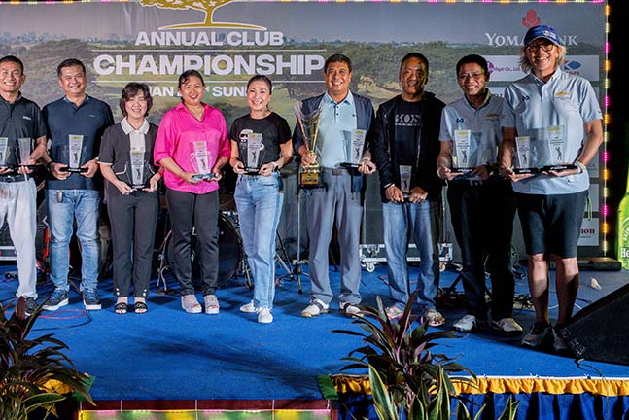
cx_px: 210
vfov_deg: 30.7
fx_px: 765
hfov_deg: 44.1
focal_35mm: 44
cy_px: 197
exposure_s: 1/200
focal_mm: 29.5
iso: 1000
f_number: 5.6
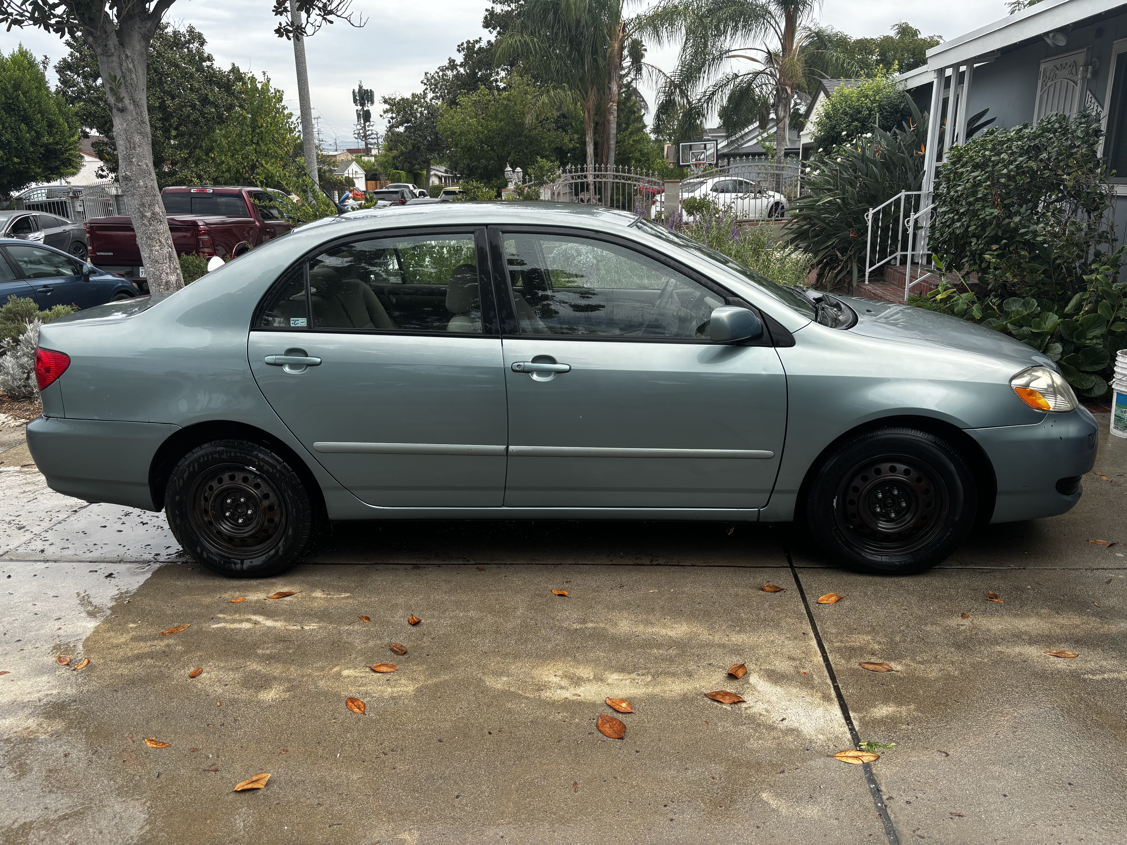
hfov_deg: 67.3
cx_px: 564
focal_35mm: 26
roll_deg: +2.4
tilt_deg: -15.8
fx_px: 846
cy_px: 422
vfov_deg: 53.1
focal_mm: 5.96
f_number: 1.6
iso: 50
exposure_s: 1/1178
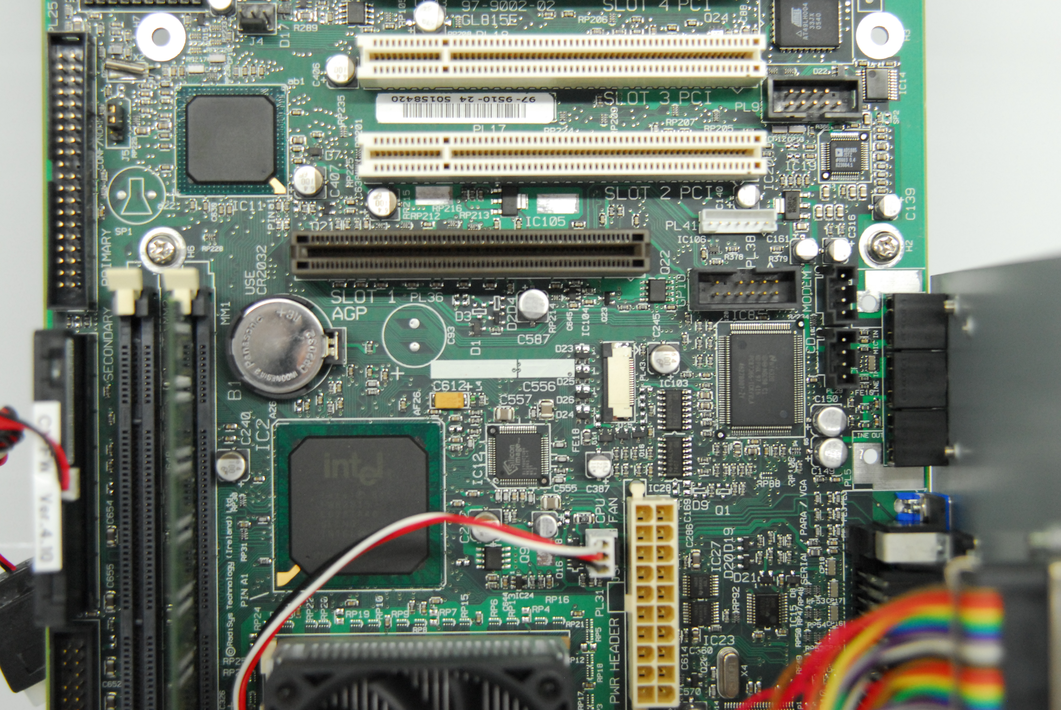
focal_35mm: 63
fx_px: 1859
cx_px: 530
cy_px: 355
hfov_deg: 31.9
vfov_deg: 21.6
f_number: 3.3
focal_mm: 42
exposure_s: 1/100
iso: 800
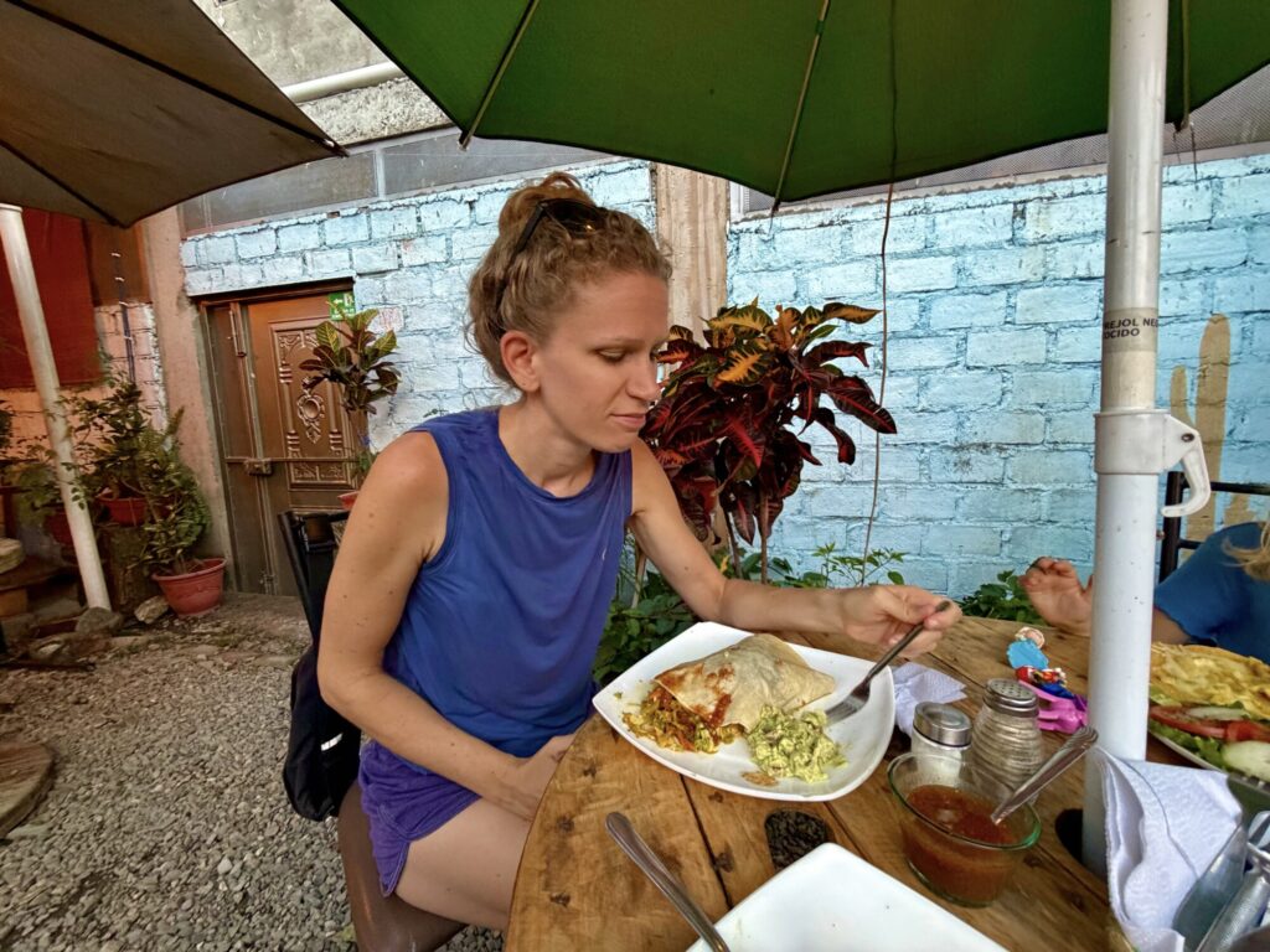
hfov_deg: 102.1
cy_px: 476
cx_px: 635
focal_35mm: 14
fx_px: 514
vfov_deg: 85.7
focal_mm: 2.22
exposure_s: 1/60
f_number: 2.2
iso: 400
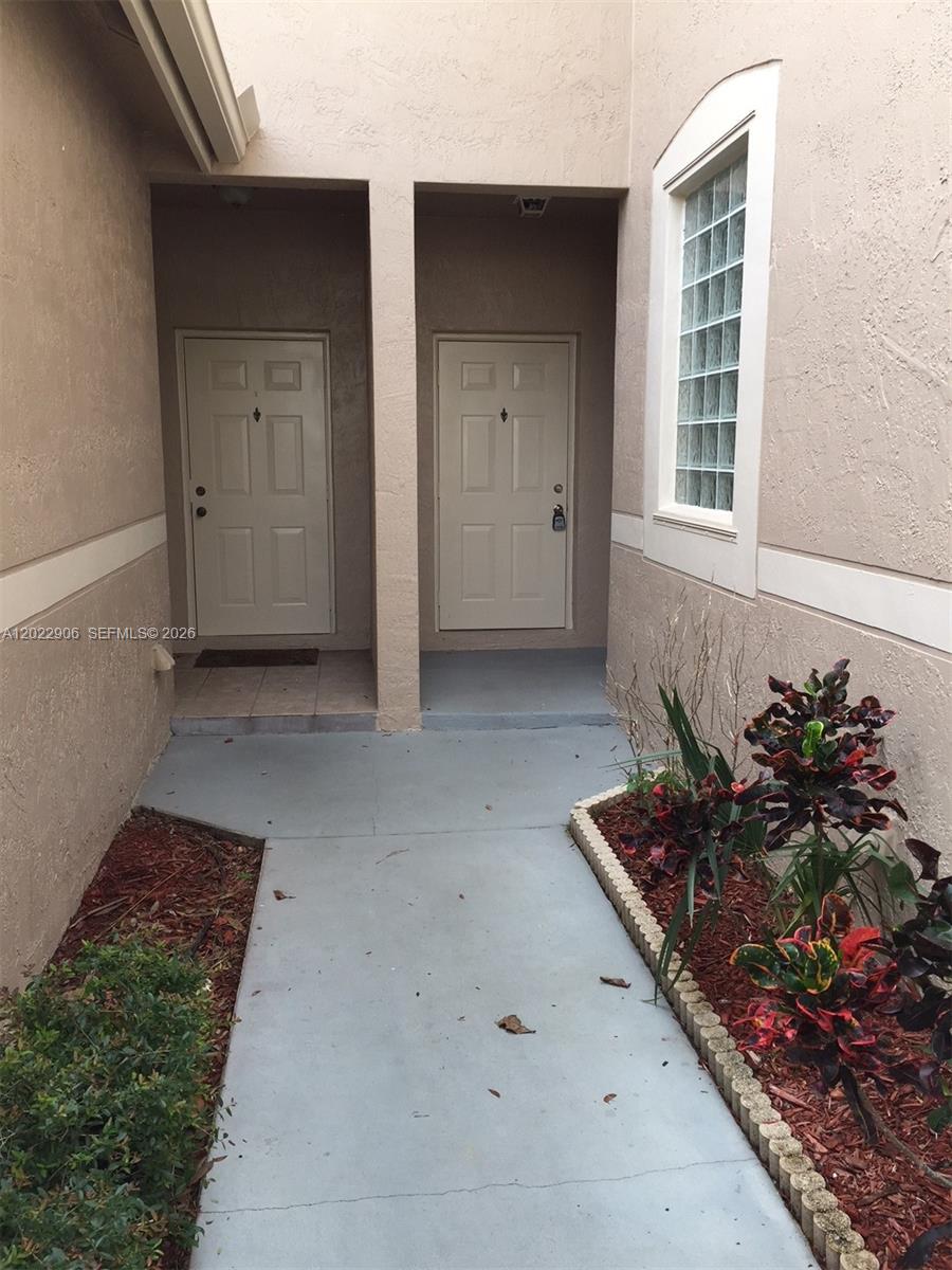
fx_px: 1063
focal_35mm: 29
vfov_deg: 61.7
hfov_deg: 48.2
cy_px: 635
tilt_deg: -10.2
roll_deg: +1.4
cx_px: 476
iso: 32
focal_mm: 4.15
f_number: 2.2
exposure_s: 1/273
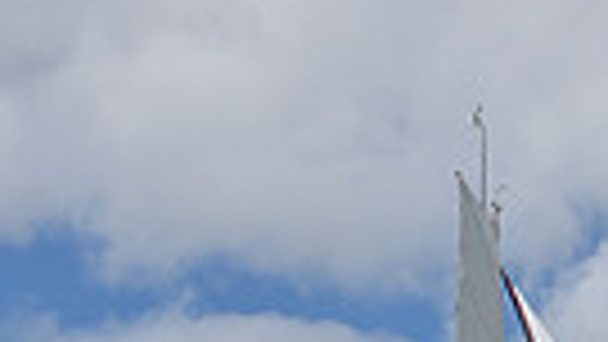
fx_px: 5063
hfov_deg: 6.9
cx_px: 498
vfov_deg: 3.7
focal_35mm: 314
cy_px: 1094
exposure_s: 1/1000
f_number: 10
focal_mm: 70
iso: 250
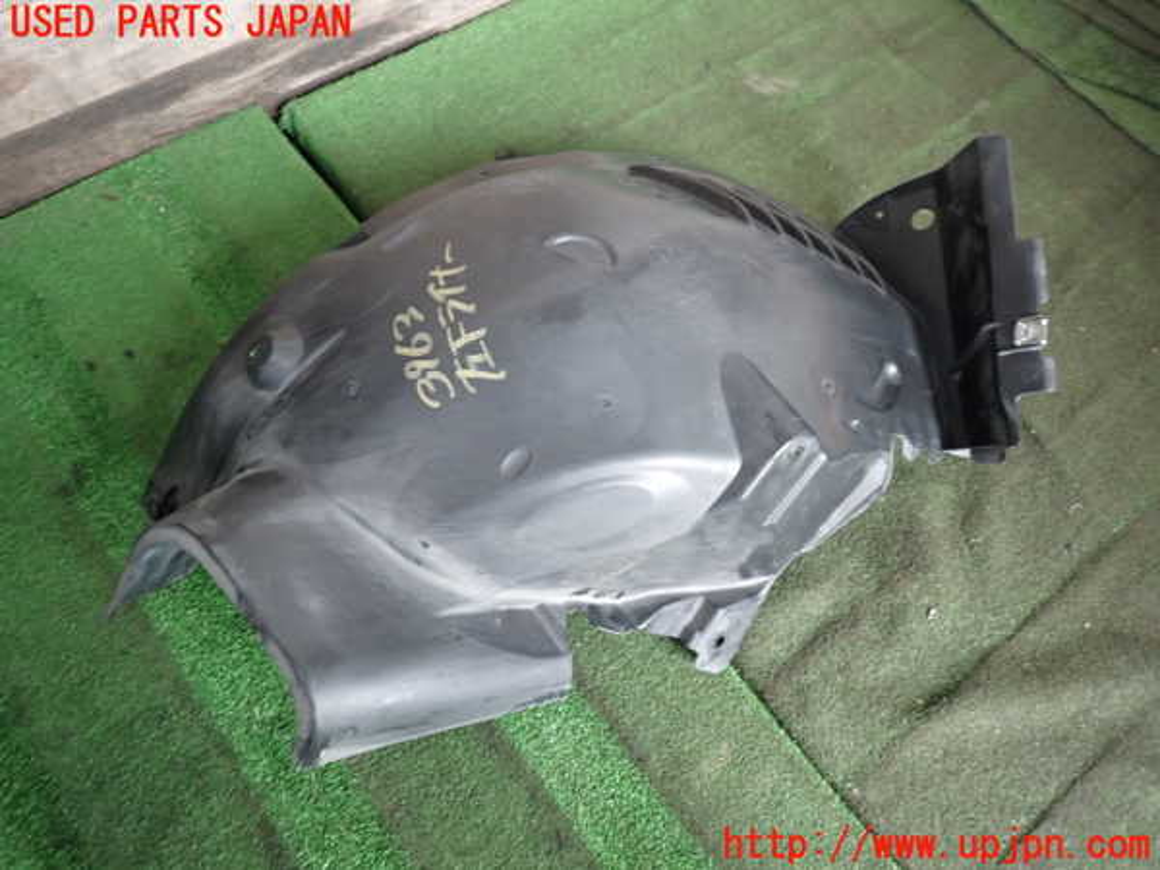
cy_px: 435
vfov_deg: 54.9
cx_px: 580
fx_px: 838
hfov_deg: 69.4
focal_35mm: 25
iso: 250
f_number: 2
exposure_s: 1/30
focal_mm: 4.5
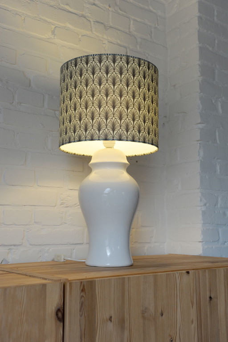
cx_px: 114
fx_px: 418
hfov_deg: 30.5
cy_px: 171
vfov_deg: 44.5
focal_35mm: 44
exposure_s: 1/160
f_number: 5.6
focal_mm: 44
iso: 1250
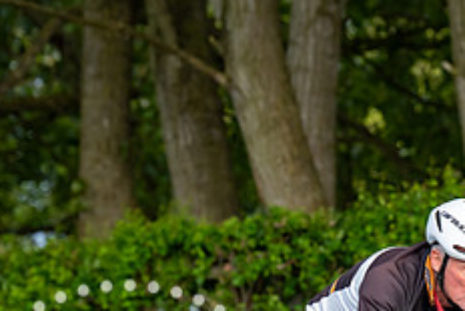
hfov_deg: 5.2
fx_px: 5144
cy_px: 330
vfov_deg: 3.5
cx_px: 494
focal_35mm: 398
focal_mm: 146
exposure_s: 1/1000
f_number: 4
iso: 1250
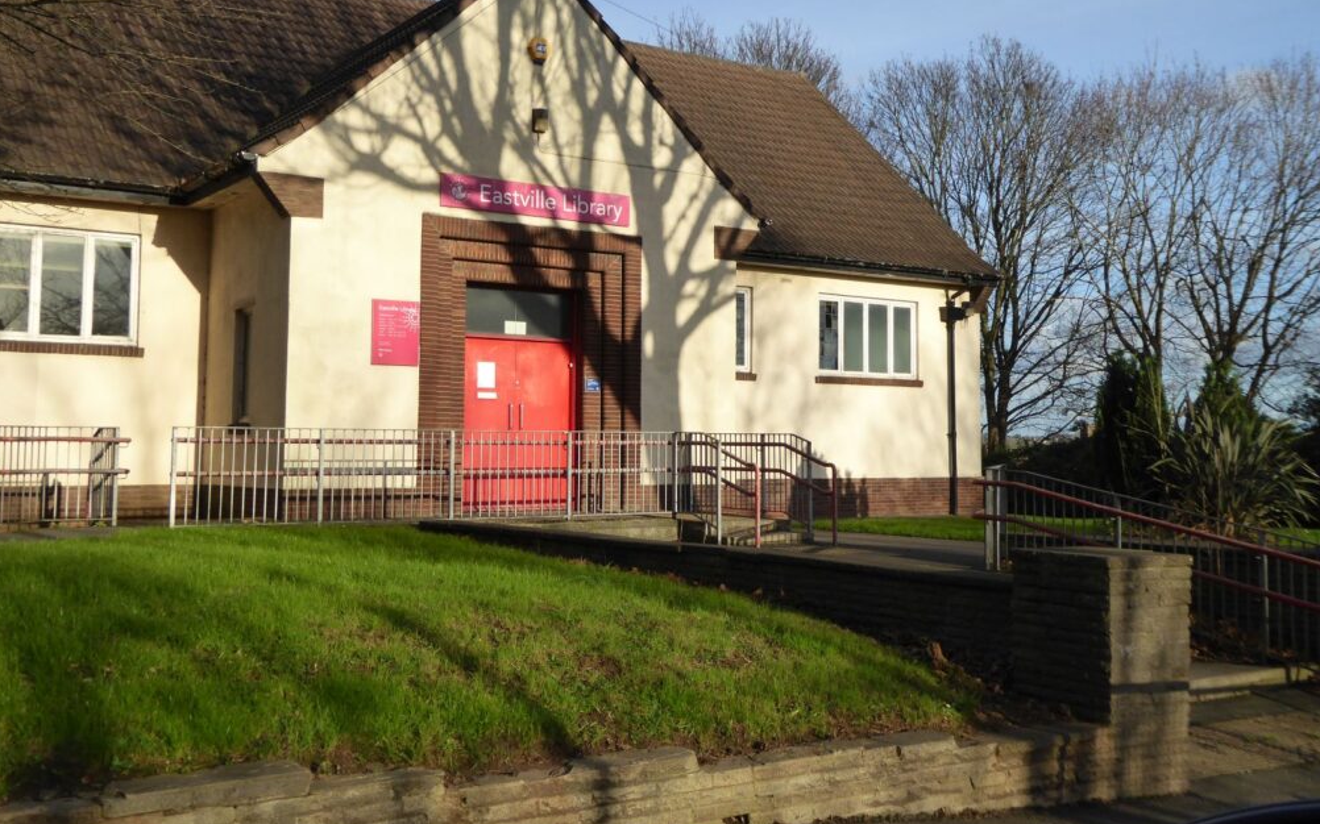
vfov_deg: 32.7
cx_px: 668
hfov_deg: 50.4
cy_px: 333
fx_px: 1403
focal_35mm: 39
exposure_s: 1/800
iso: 160
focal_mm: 6.3
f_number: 3.7
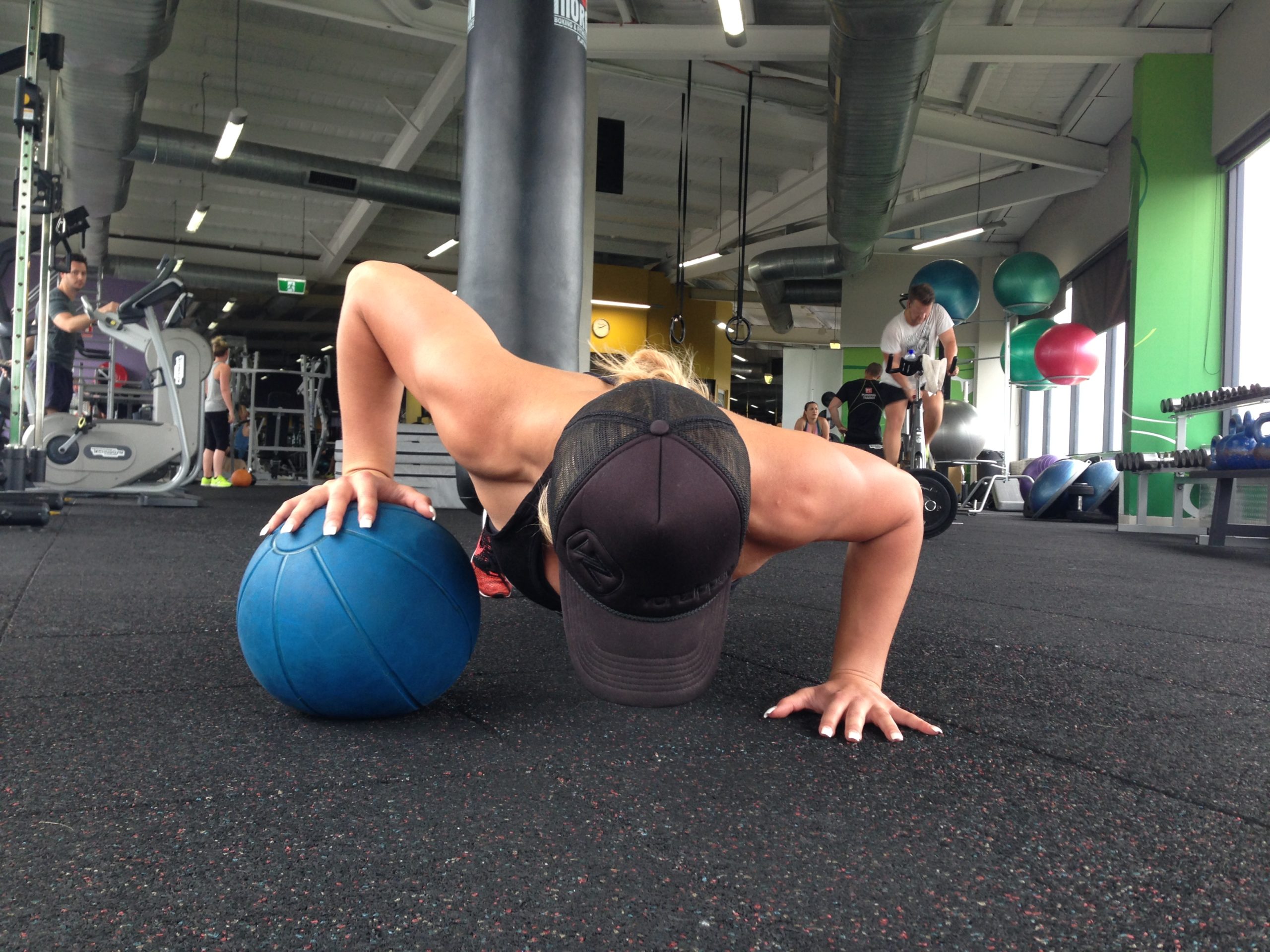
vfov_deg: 42.9
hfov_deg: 55.4
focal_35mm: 33
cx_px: 635
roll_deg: -1.9
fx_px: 1211
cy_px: 476
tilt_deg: +0.1
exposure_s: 1/24
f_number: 2.4
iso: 50
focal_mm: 4.12
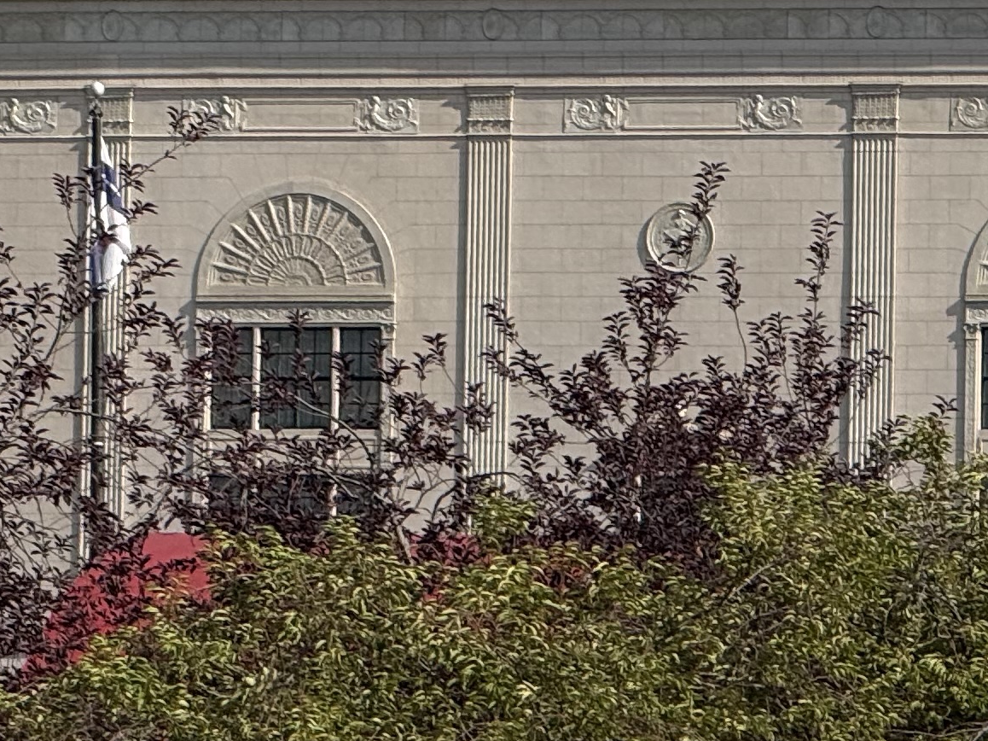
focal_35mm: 418
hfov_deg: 4.7
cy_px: -49
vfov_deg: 3.6
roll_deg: -0.1
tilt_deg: +5.3
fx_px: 11928
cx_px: 1466
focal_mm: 15.66
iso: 50
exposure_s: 1/1969
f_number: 2.8
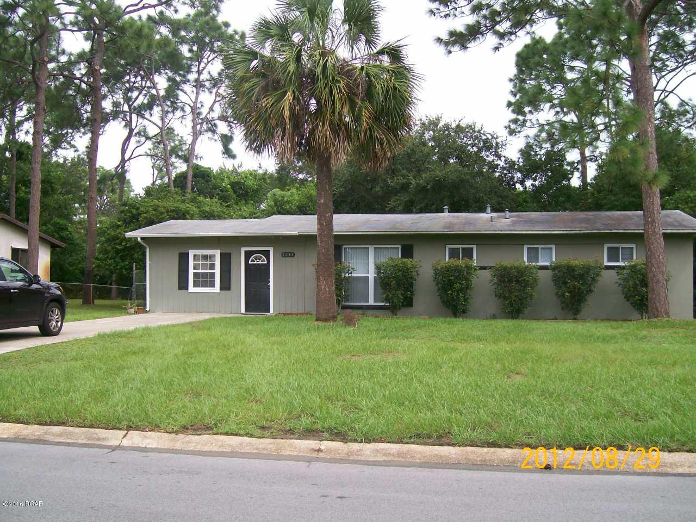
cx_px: 348
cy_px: 261
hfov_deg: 52.6
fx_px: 704
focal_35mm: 35
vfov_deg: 40.7
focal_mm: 5.8
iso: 80
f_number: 2.8
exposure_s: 1/514
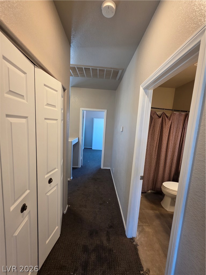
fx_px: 103
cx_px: 103
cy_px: 138
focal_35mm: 13
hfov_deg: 89.9
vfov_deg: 106.2
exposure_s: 1/60
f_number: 1.9
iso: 200
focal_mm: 2.2
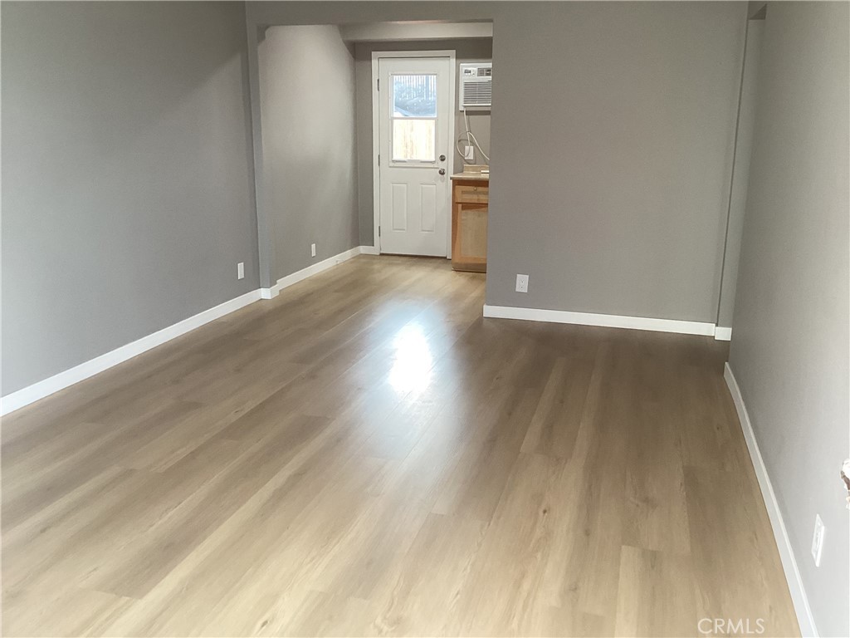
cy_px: 319
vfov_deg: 45.4
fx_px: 761
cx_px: 425
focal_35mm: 31
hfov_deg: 58.4
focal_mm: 3.3
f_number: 2.4
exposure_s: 1/60
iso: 100
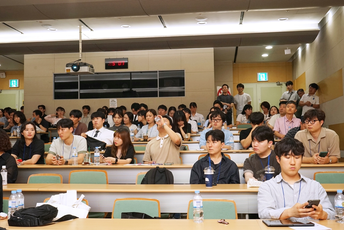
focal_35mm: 41
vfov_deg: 32.6
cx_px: 172
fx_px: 392
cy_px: 115
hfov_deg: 47.4
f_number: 9
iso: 1000
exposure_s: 1/100
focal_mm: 41
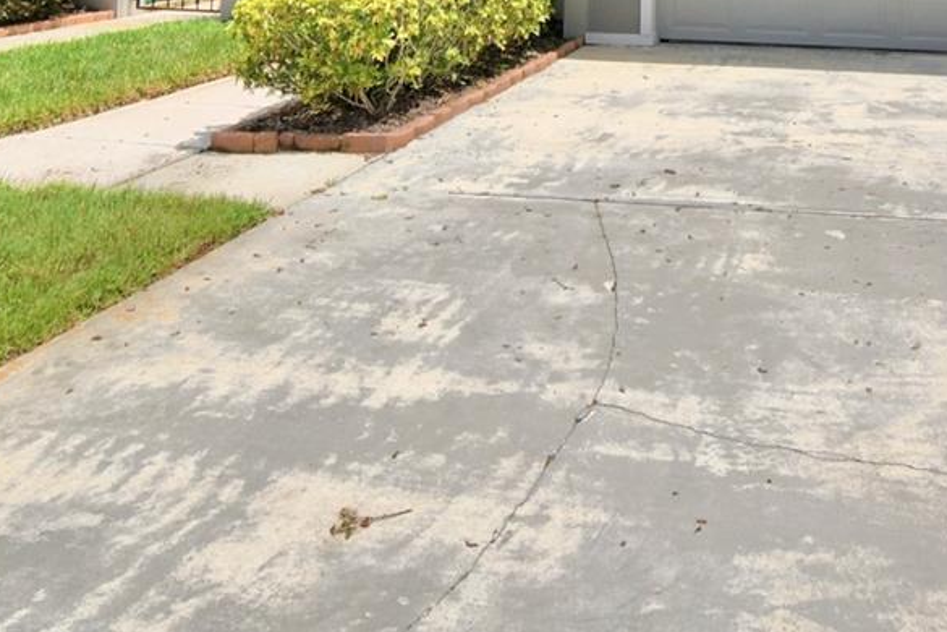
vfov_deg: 27.8
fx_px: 1078
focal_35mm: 41
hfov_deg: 45.8
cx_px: 707
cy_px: -164
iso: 100
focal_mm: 10
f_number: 4.5
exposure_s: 1/2000
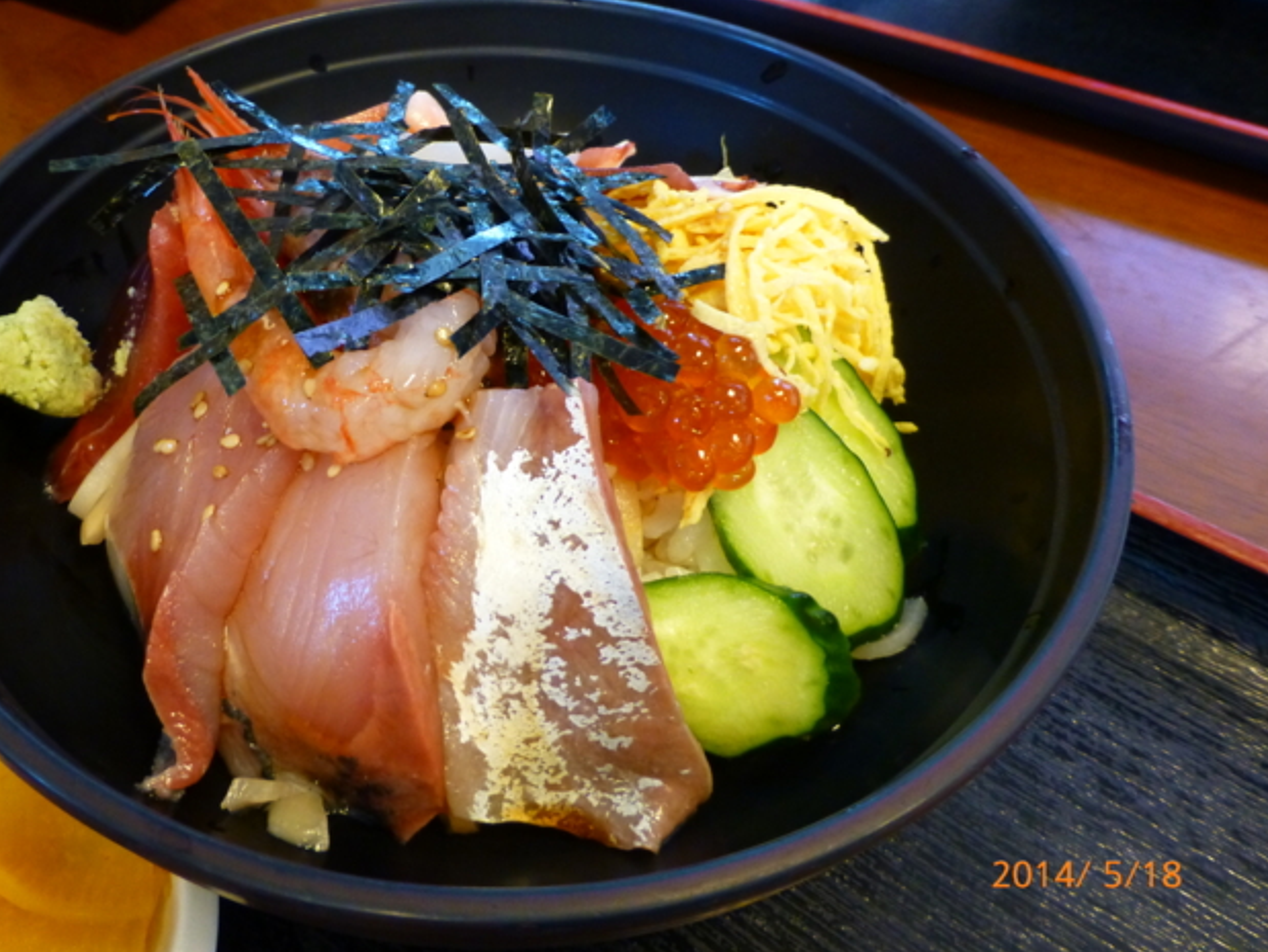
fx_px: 1136
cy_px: 383
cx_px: 467
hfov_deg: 57.5
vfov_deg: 45.3
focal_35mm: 31
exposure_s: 1/15
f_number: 3.3
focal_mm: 4.3
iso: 400
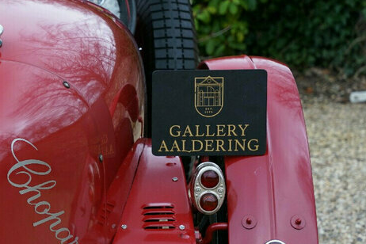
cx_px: -19
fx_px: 1850
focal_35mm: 182
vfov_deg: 7.5
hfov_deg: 11.2
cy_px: 163
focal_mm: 70
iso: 400
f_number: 5.6
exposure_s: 1/80
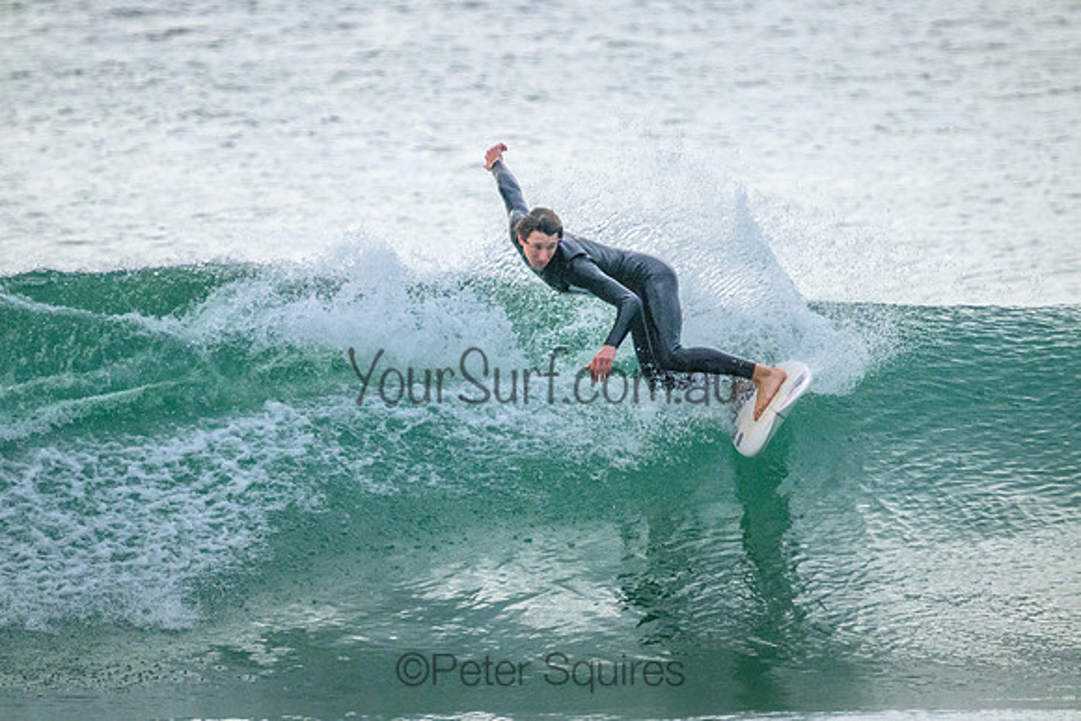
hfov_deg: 2.6
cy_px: 360
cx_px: 540
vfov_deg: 1.7
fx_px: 24027
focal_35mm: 800
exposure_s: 1/2000
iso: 9000
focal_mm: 800
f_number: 11
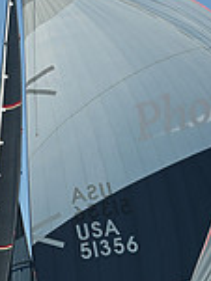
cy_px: 216
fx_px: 2108
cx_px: 38
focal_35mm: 259
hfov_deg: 5.7
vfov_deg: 7.6
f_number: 8
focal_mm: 70
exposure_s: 1/1000
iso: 320
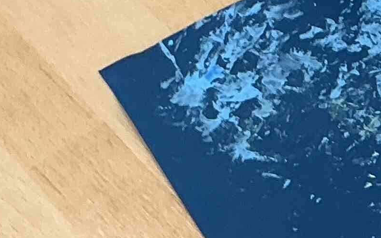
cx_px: 623
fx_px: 1620
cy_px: -438
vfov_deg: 7.5
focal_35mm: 156
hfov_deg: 12.5
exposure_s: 1/120
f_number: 1.8
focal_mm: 3
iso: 50
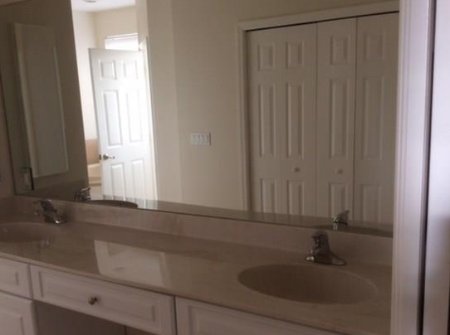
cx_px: 198
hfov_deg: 47.9
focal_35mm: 39
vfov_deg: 36.6
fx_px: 506
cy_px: 186
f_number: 2.4
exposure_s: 1/30
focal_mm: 3.3
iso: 40
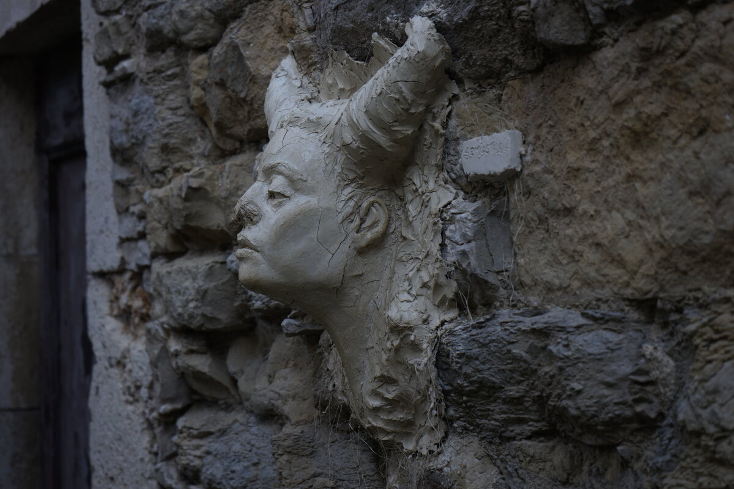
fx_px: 1427
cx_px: 367
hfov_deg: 28.8
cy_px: 244
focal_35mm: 70
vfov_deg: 19.5
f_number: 5.6
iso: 250
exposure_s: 1/125
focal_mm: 70
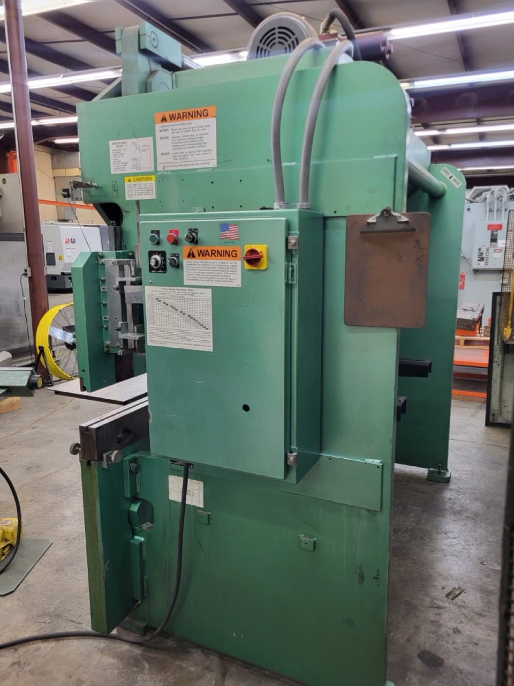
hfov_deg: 53.1
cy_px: 343
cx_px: 257
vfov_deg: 67.3
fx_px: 515
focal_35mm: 26
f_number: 1.8
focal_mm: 5.4
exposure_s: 1/60
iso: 200
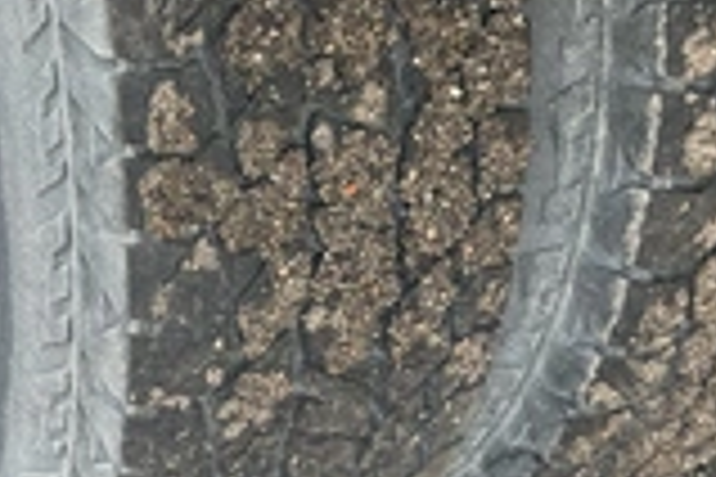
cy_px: 248
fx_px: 1511
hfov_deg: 26.3
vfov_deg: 17.9
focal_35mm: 76
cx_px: 167
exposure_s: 1/122
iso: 20
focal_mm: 3
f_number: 1.8
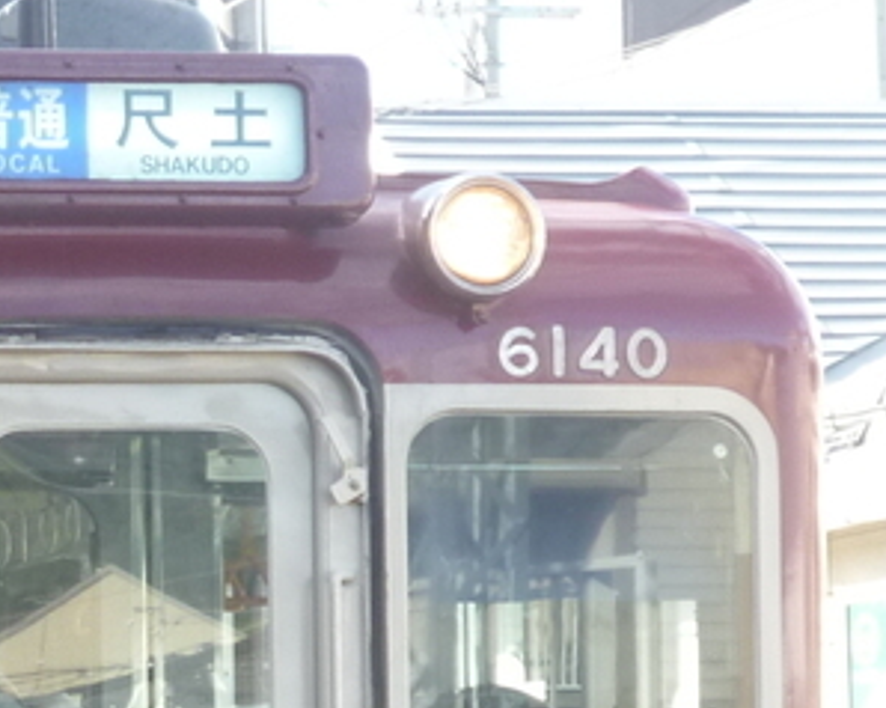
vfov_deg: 6.2
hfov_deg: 7.8
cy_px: 907
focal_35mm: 248
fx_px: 6499
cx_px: -62
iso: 125
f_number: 4.7
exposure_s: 1/80
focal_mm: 11.2
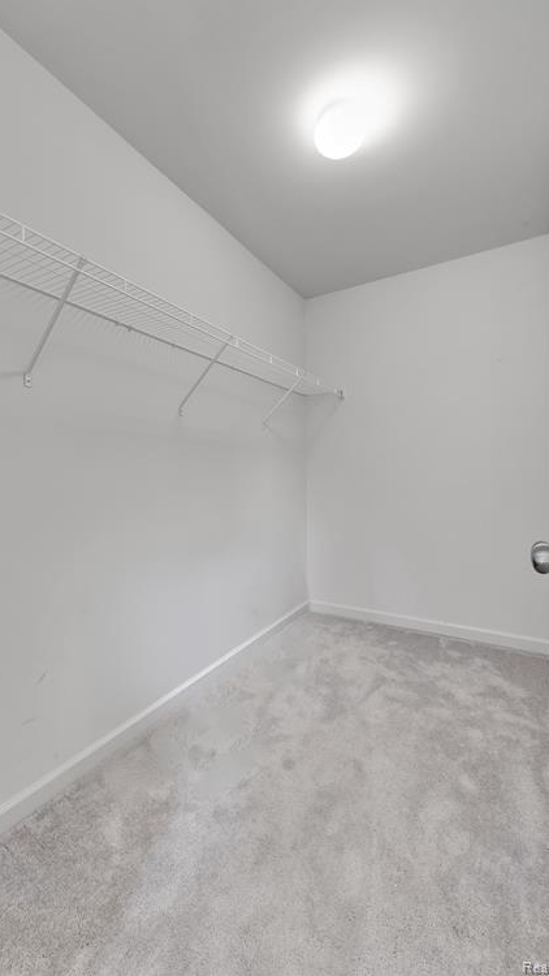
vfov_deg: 103.0
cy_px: 479
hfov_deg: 70.5
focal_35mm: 15
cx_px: 261
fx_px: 388
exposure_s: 1/13
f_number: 9
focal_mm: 14
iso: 2800
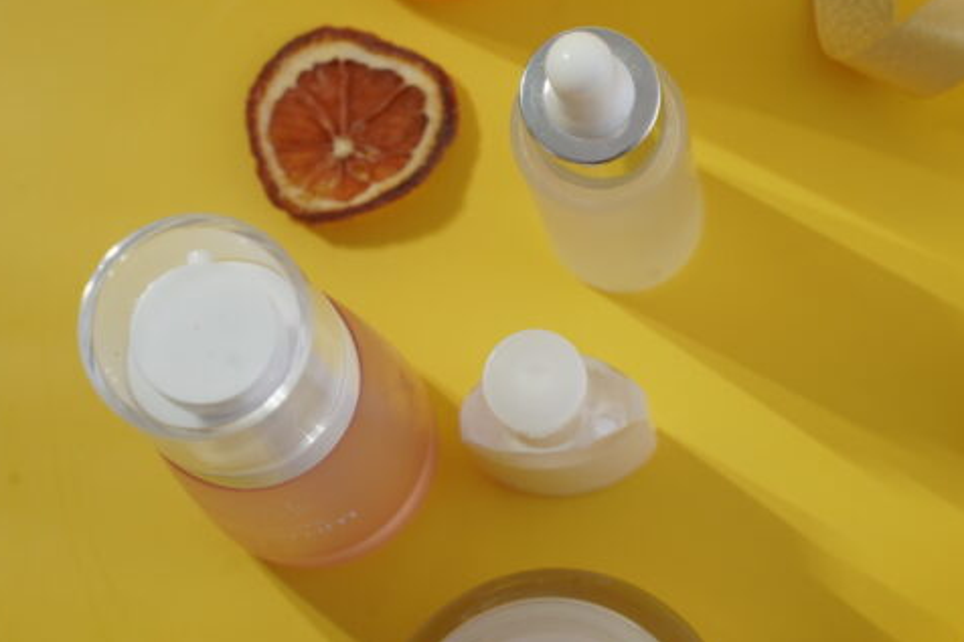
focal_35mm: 121
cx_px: 721
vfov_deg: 11.3
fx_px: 3239
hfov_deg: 16.8
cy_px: 346
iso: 500
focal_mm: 75
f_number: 11
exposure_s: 1/50
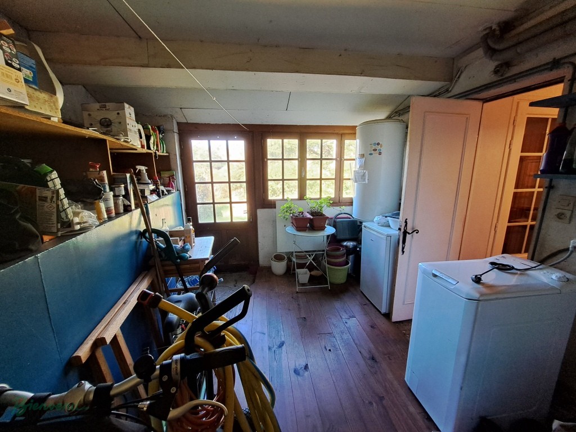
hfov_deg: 106.2
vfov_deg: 89.9
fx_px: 216
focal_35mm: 13
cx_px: 288
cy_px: 216
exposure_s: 1/50
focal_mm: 1.74
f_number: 2.2
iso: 160
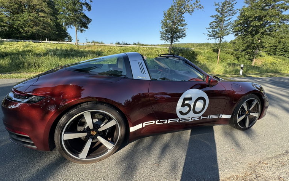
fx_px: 118
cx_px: 144
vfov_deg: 74.4
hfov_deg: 101.5
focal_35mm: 15
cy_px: 78
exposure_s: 1/456
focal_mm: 2.22
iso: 40
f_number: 2.2
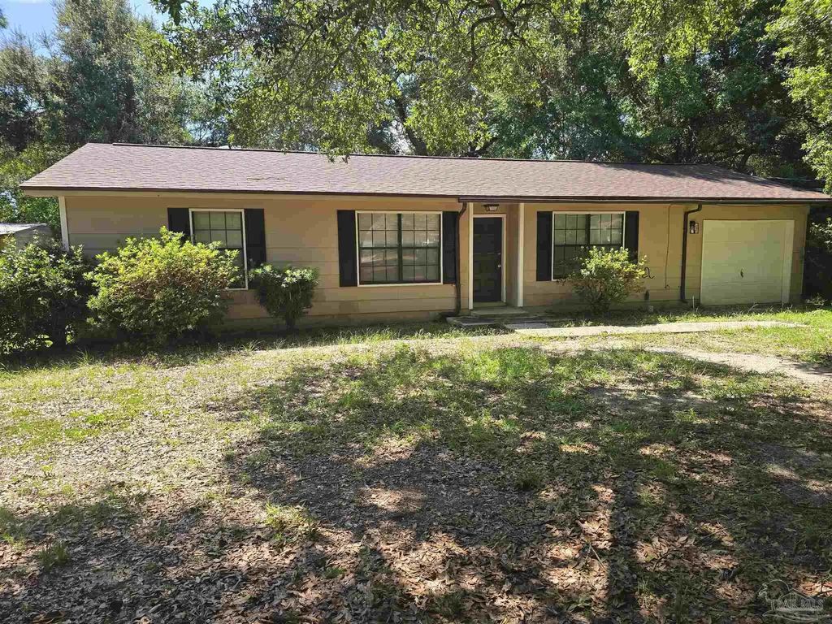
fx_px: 553
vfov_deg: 58.9
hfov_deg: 73.9
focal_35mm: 23
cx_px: 416
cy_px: 312
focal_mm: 6.3
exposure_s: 1/186
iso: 12
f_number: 1.7
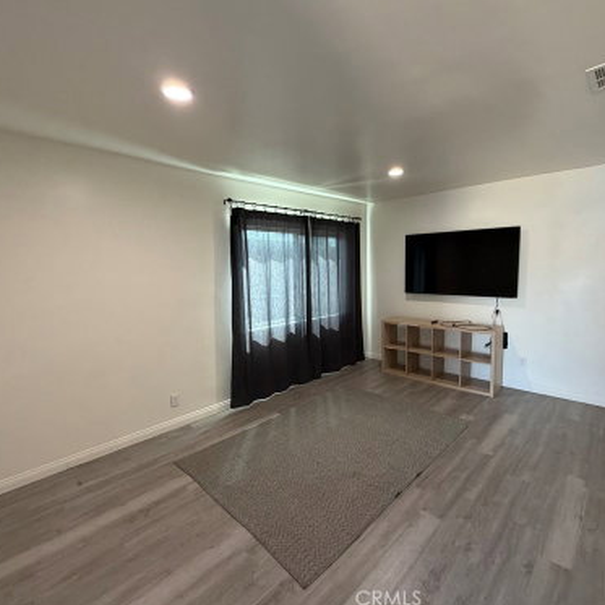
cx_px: 326
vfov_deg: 84.0
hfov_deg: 83.8
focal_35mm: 17
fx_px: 336
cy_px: 298
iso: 320
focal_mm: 2.22
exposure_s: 1/109
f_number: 2.2
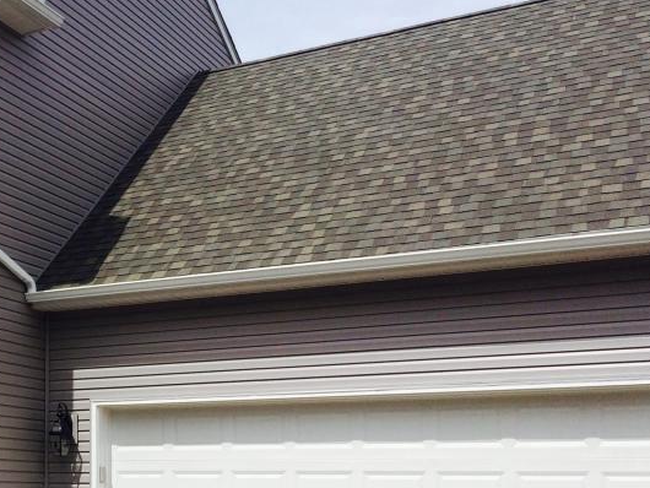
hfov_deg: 32.6
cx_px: 60
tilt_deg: +8.4
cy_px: 351
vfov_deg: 25.9
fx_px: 1052
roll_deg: -0.7
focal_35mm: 56
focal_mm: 4.15
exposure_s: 1/3731
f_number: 2.2
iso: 32
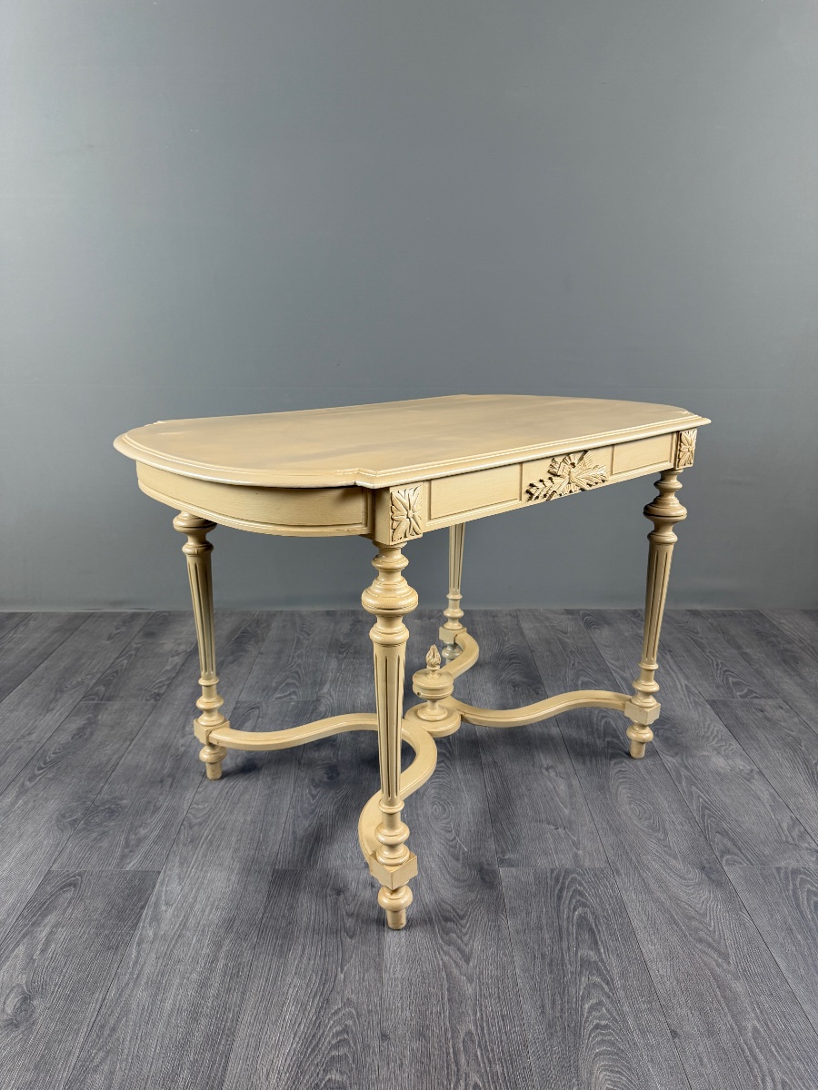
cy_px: 545
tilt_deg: -16.7
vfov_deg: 71.6
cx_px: 409
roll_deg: -0.3
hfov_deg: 56.8
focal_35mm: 24
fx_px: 756
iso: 125
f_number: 1.78
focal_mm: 6.76
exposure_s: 1/100
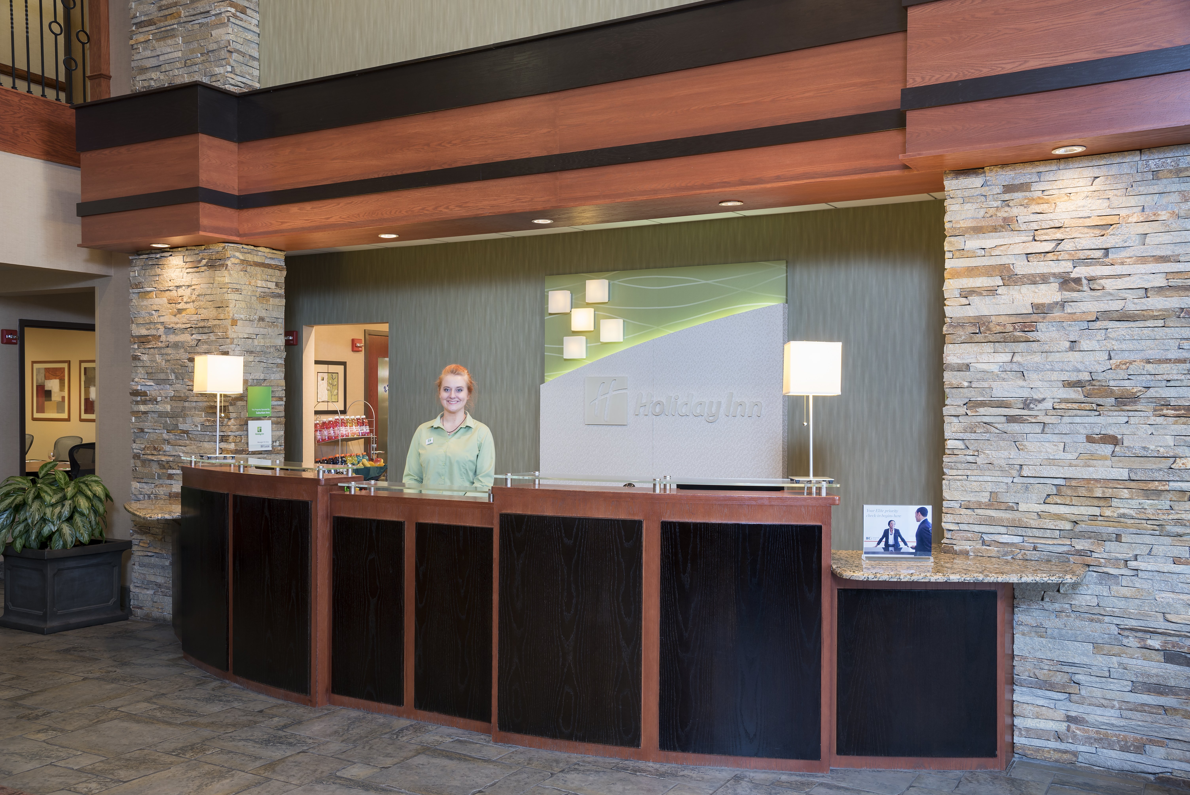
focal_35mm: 32
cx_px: 595
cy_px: 398
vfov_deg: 41.1
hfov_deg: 58.7
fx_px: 1058
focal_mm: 32
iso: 100
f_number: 8
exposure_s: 1.3
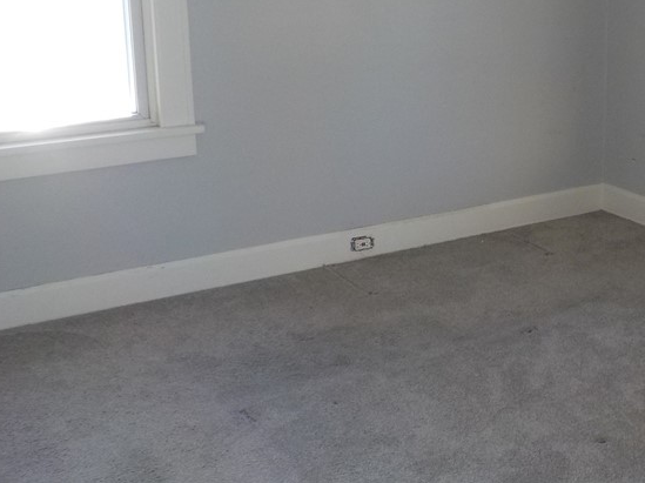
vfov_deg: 25.8
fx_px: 1043
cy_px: 120
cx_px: 551
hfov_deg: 33.0
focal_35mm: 56
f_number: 3.3
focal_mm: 4.1
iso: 125
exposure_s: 1/50
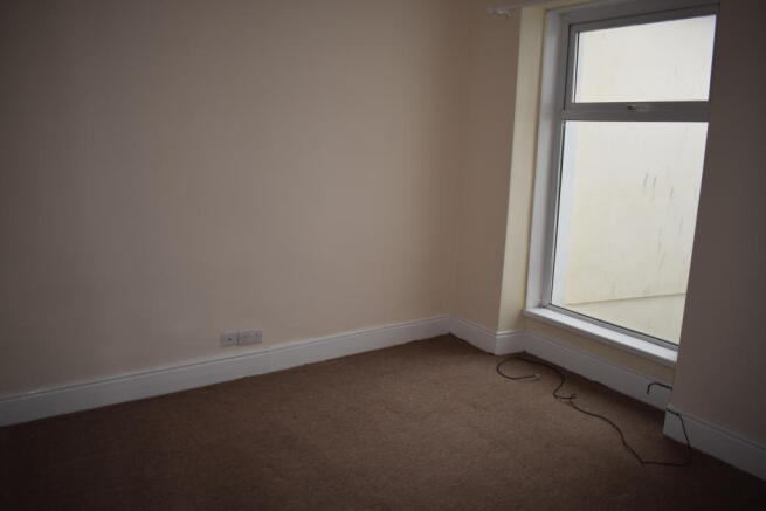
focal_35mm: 27
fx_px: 575
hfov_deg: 67.4
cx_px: 383
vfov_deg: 48.0
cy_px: 256
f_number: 3.5
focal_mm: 18
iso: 100
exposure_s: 1/160
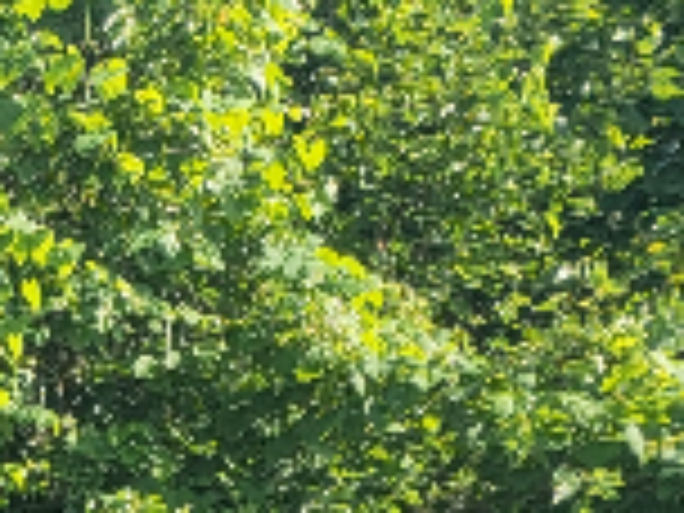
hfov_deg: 9.0
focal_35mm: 162
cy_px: 1606
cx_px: -1584
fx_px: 3201
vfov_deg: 7.8
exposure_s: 1/414
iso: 16
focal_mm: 6.7
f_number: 1.8
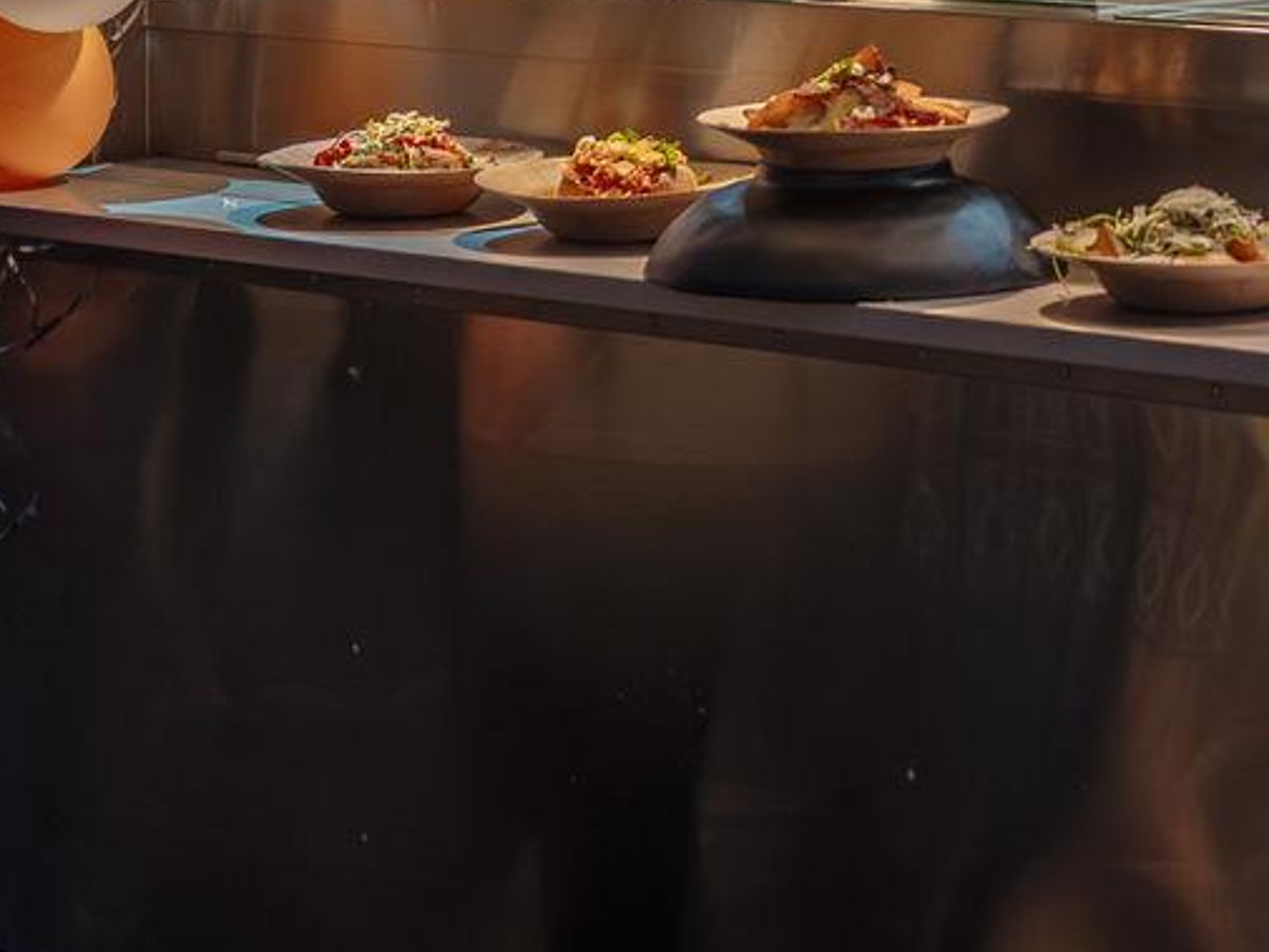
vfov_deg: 11.1
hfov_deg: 15.4
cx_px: 829
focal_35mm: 128
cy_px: -517
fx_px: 4694
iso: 640
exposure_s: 1/80
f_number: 2
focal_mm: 35
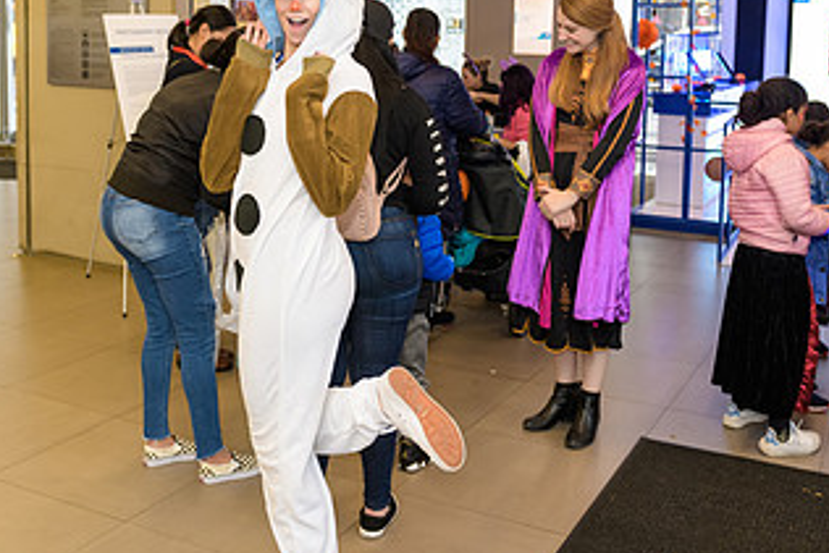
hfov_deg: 44.5
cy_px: 114
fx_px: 1014
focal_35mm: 44
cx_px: 388
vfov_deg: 29.9
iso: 800
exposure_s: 1/125
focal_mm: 24
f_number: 3.2
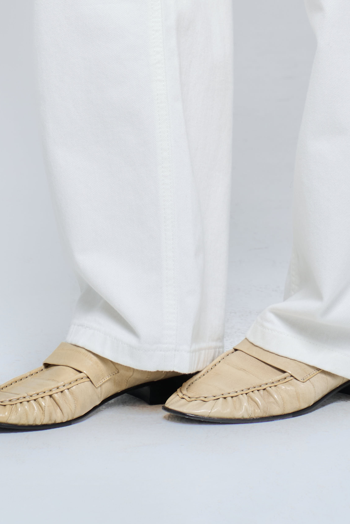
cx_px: 237
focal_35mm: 239
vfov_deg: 8.5
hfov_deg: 5.7
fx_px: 3484
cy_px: -212
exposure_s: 1/125
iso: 200
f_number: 8
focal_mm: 85
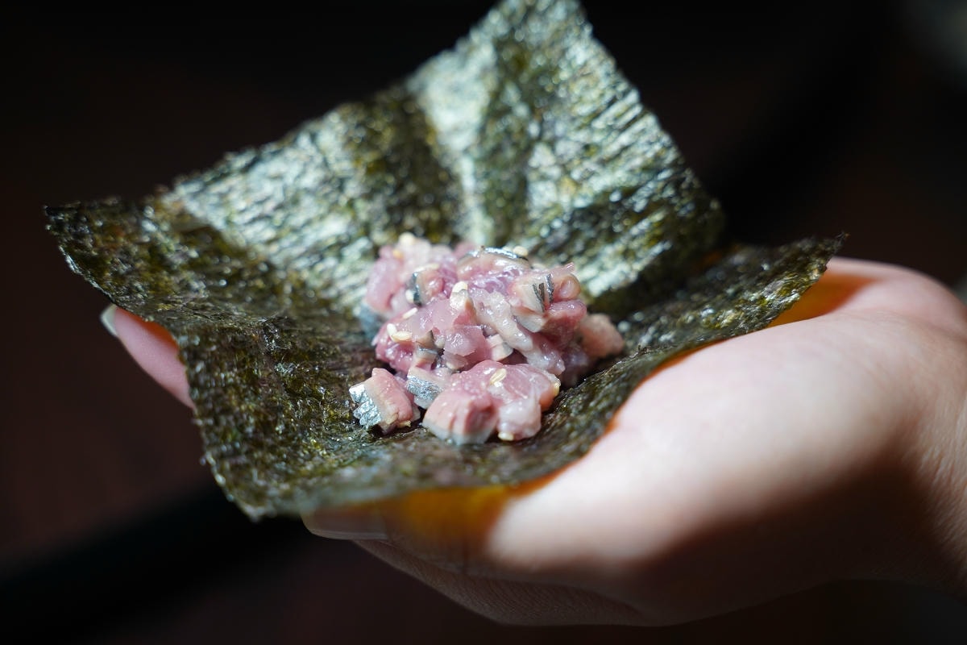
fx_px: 2014
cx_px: 484
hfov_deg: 27.0
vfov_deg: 18.2
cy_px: 322
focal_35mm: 75
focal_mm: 75
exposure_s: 1/80
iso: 400
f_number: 4
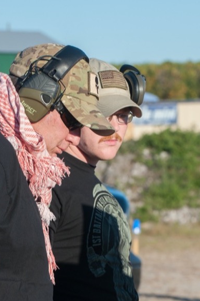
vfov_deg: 8.6
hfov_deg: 5.8
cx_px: 67
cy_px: 245
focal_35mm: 238
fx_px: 1984
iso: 200
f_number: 8
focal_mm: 120
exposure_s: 1/320
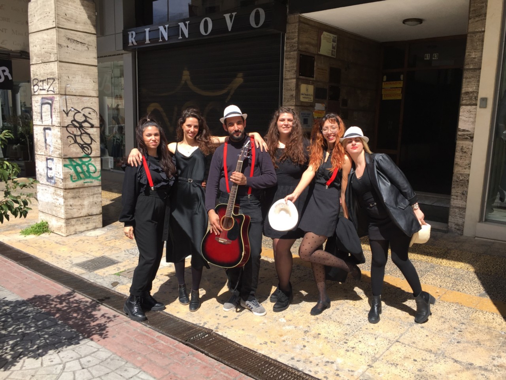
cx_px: 253
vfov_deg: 48.2
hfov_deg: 61.7
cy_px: 190
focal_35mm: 29
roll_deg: -2.4
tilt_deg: -8.8
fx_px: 424
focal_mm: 4.15
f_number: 2.2
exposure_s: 1/1068
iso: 32
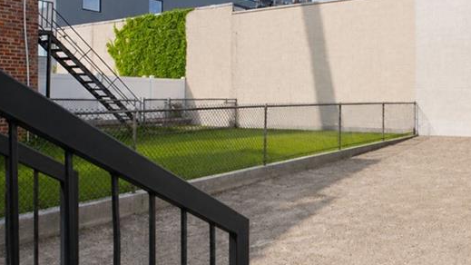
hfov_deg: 59.4
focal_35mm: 31
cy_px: 103
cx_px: 352
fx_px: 387
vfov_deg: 37.6
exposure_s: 1/200
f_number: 8
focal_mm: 10
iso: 320
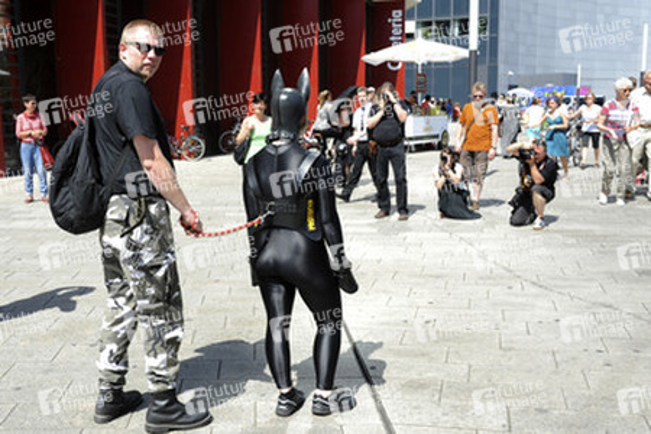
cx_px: 326
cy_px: 217
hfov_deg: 54.4
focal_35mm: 35
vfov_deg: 37.9
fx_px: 633
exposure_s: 1/160
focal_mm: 35
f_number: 9
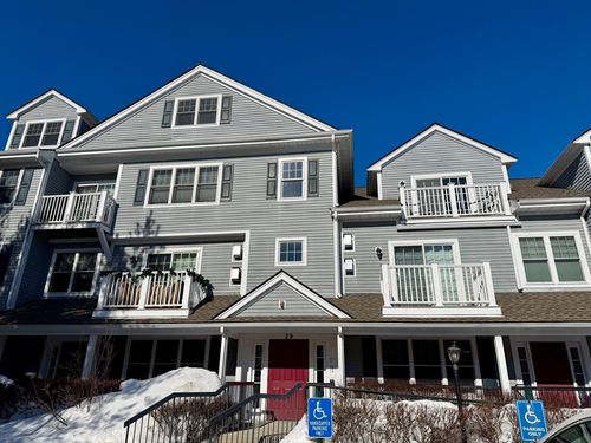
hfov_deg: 71.6
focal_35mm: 24
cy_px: 222
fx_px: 410
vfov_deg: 56.8
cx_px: 296
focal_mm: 6.76
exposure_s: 1/14286
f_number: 1.78
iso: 80
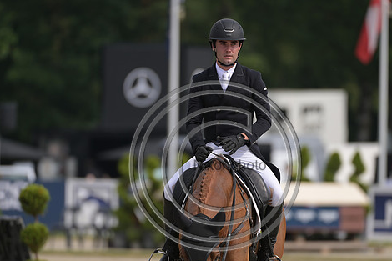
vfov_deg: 2.8
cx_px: 206
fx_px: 5377
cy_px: 154
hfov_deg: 4.2
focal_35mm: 494
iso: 200
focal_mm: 400
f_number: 5
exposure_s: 1/1250
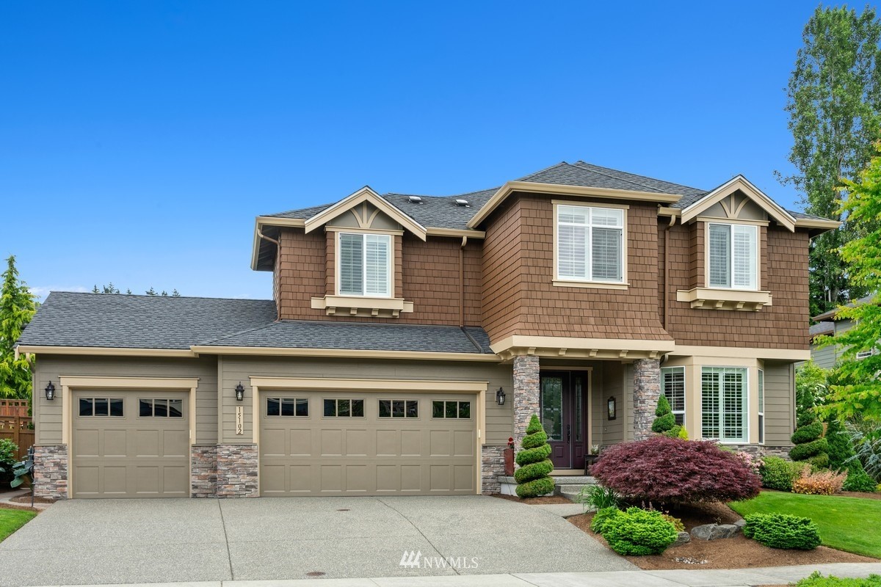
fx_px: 783
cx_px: 440
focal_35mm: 32
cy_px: 294
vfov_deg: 41.1
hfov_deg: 58.7
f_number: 8
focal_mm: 32
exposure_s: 1/125
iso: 200
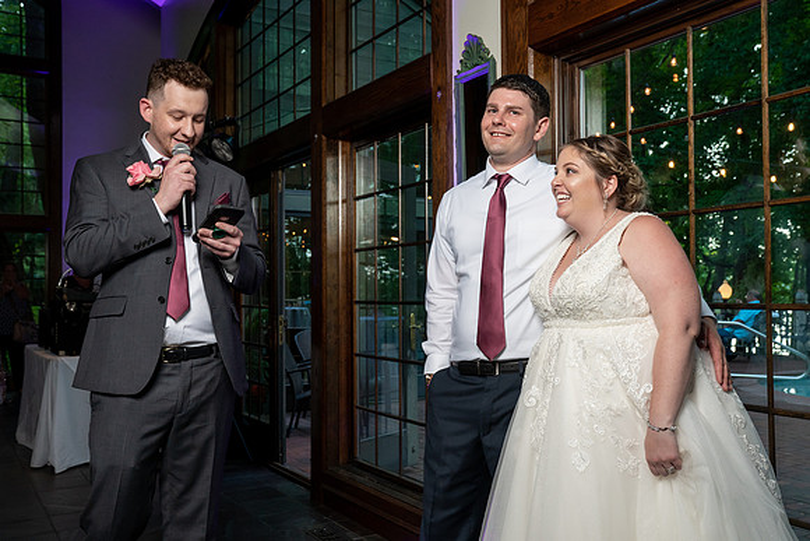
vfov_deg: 37.2
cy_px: 270
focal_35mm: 36
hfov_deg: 53.5
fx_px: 803
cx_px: 401
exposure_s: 1/200
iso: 2000
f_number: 5.6
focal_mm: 35
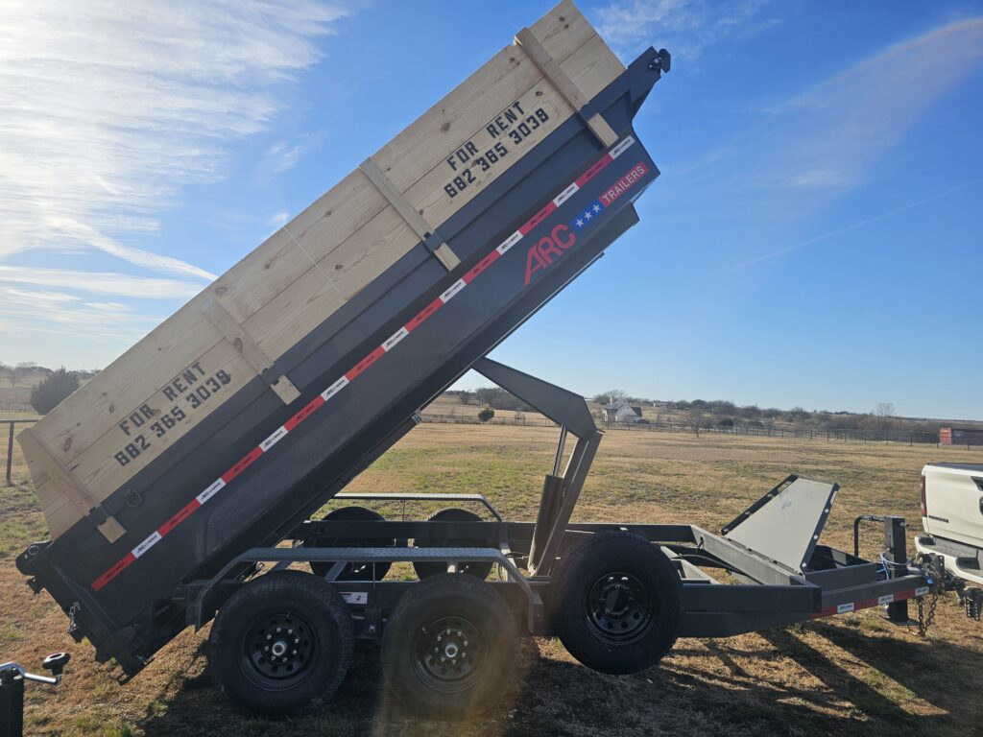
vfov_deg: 58.9
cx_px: 492
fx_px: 653
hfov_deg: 73.9
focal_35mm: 23
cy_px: 368
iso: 10
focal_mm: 6.3
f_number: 1.7
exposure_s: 1/942
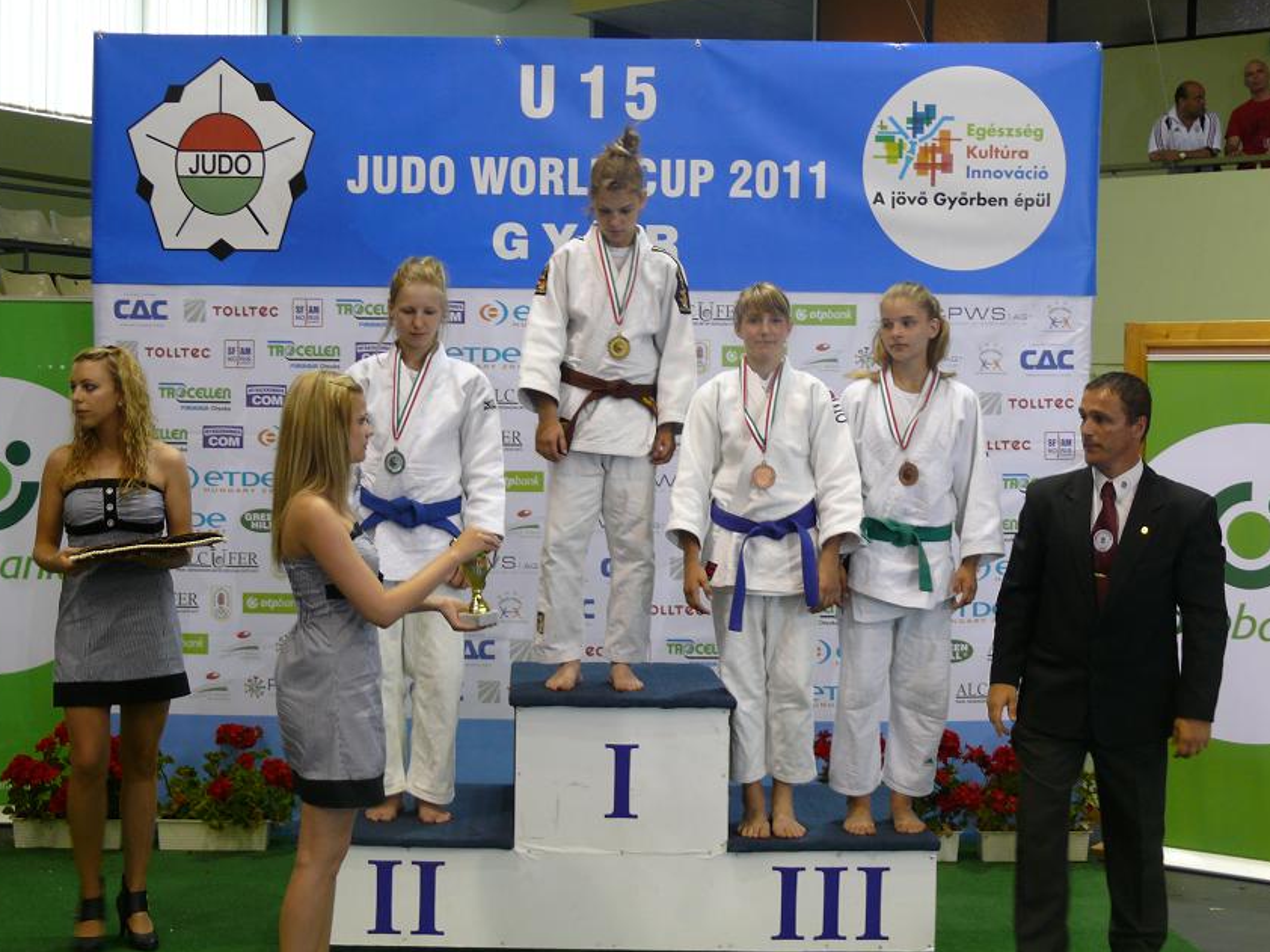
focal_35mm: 52
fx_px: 1907
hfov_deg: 36.8
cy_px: 459
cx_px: 641
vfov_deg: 28.0
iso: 125
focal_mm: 10.2
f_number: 3.2
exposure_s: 1/30
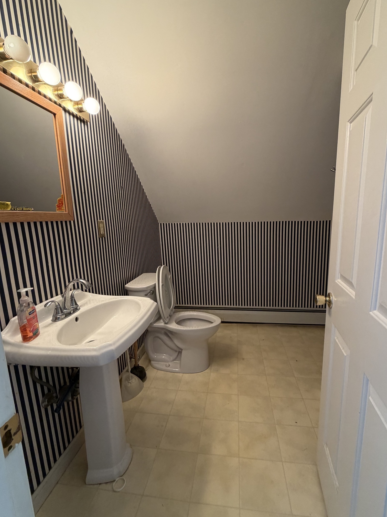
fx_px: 239
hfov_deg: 78.0
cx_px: 207
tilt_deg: -10.5
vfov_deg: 94.5
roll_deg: +1.8
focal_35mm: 16
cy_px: 259
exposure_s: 1/60
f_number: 2.2
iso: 200
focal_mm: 2.22
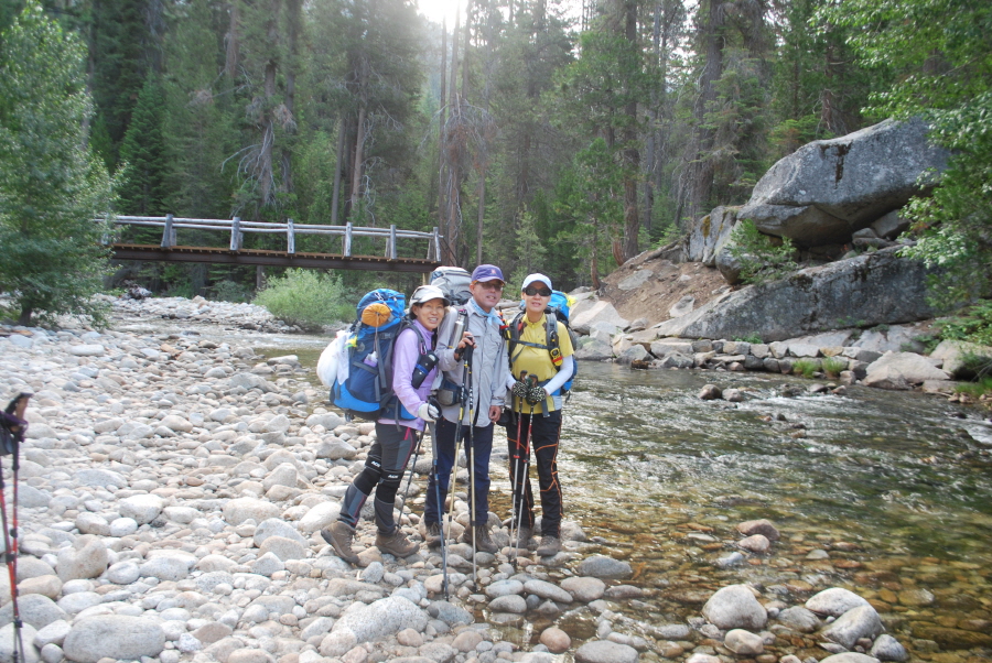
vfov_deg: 48.0
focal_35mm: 27
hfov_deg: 67.3
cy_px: 332
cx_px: 496
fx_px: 745
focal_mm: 18
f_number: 4
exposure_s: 1/60
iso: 200
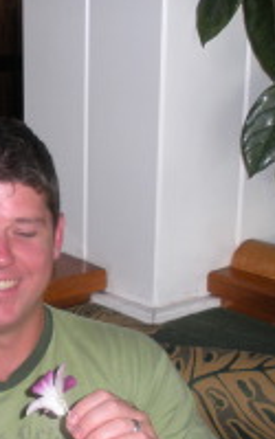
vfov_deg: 23.7
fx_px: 1043
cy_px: 294
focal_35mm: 87
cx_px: 9
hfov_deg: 14.8
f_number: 3.5
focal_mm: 6.3
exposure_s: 1/30
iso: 107
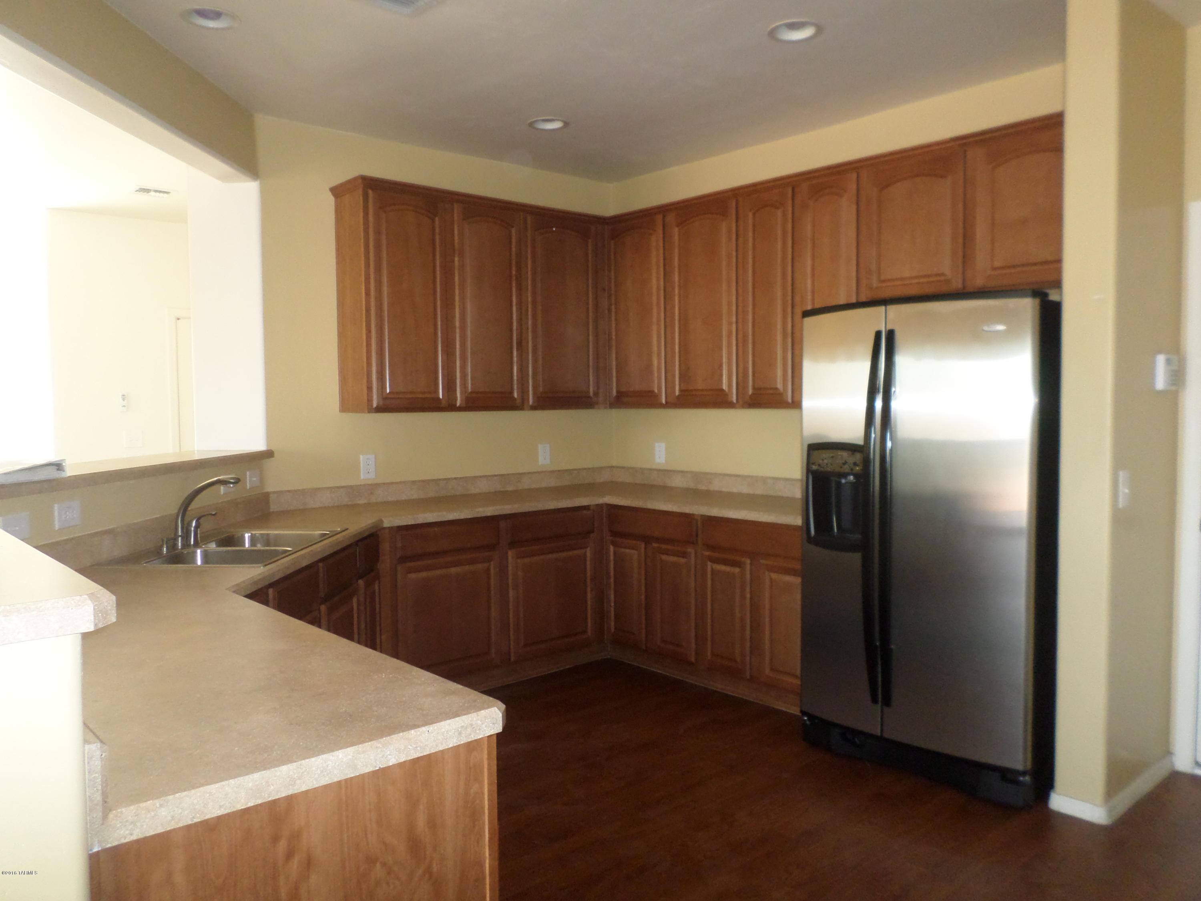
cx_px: 600
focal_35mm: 25
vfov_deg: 54.9
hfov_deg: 69.4
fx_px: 867
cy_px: 450
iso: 240
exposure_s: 1/30
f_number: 2.5
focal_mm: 4.5
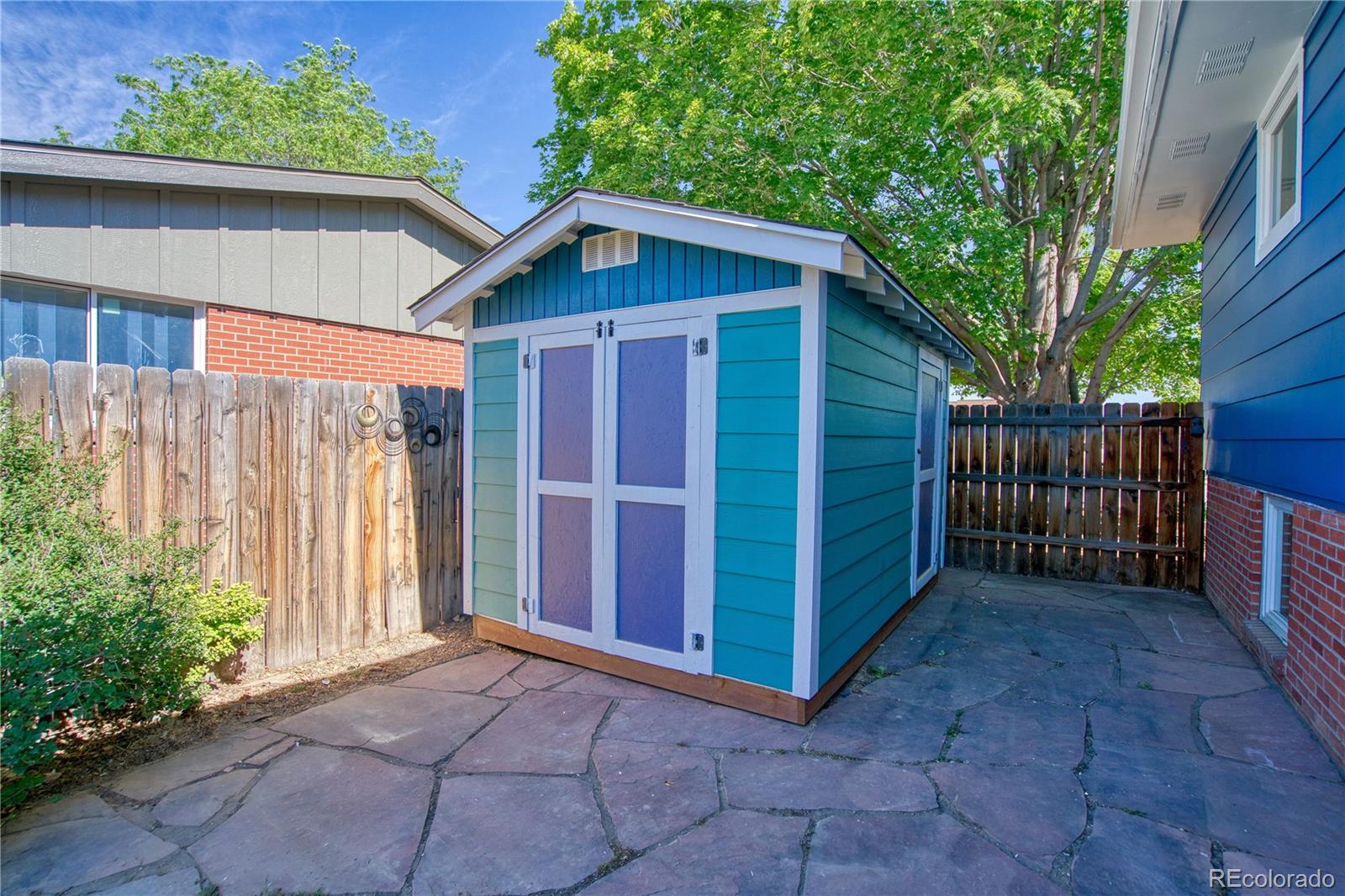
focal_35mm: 16
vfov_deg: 73.7
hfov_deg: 96.7
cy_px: 448
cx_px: 672
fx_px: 598
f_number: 4
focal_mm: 16
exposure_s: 1/640
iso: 500
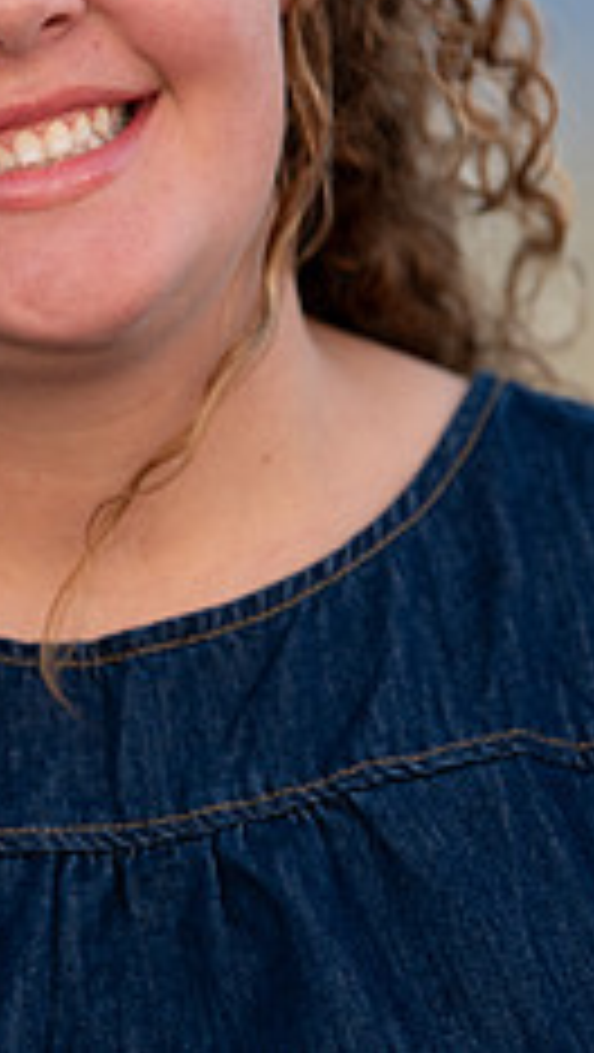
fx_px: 12378
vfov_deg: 4.9
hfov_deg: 2.7
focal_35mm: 443
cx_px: -57
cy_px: 216
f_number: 2.8
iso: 250
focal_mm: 160
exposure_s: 1/100
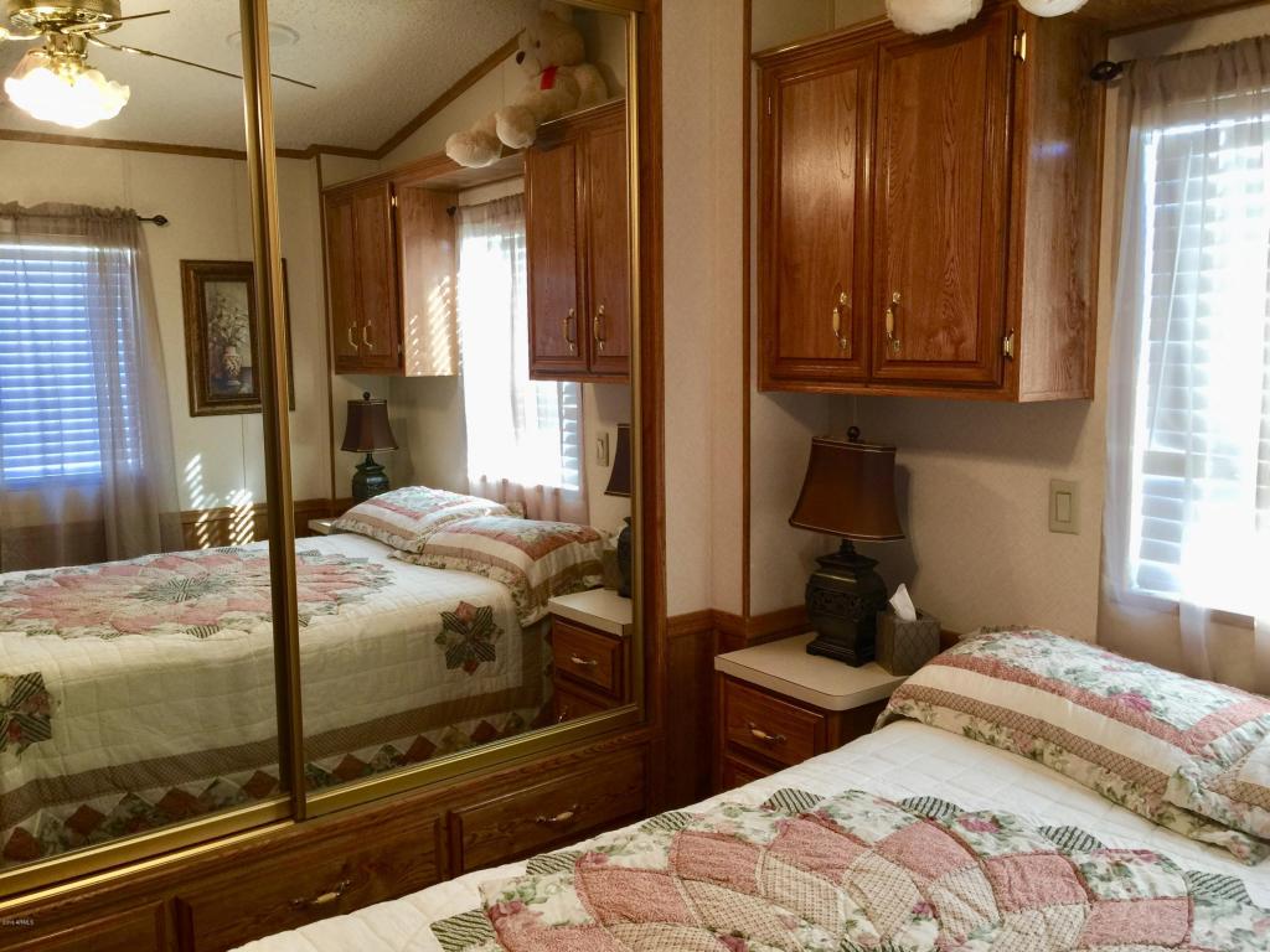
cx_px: 635
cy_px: 476
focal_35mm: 29
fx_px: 1064
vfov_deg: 48.2
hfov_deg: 61.7
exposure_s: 1/15
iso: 32
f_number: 2.2
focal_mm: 4.15
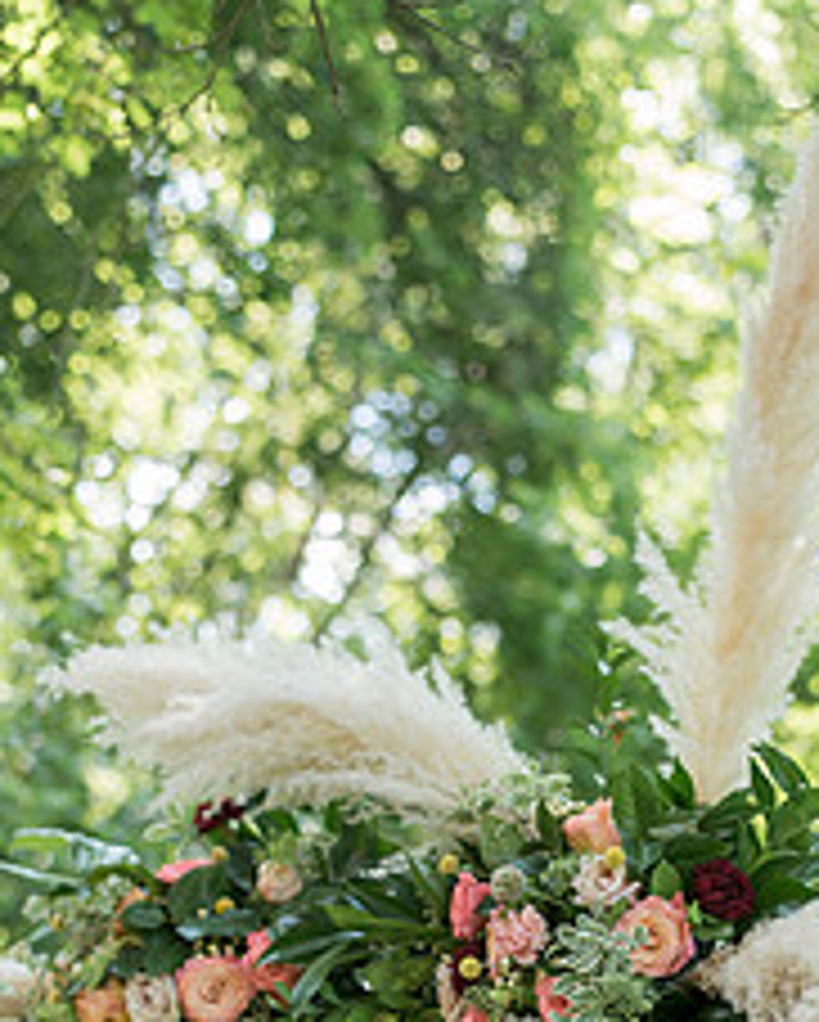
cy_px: 972
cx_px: 549
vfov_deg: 20.1
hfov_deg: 16.5
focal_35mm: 93
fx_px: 2814
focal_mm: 50
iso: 400
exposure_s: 1/500
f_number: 2.5
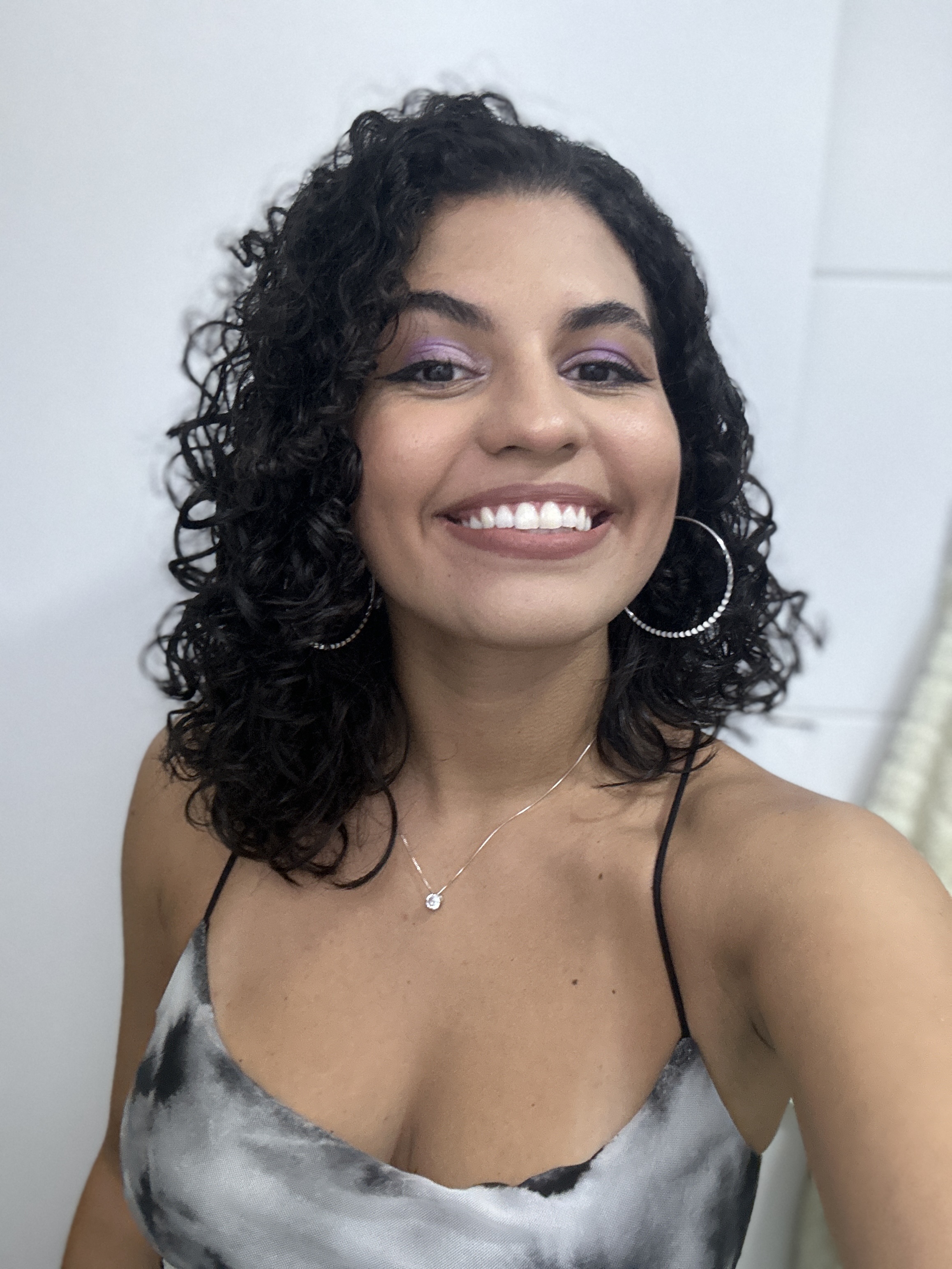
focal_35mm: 30
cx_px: 476
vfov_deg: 60.0
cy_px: 634
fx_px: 1100
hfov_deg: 46.8
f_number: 1.9
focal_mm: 2.69
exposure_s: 1/60
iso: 250
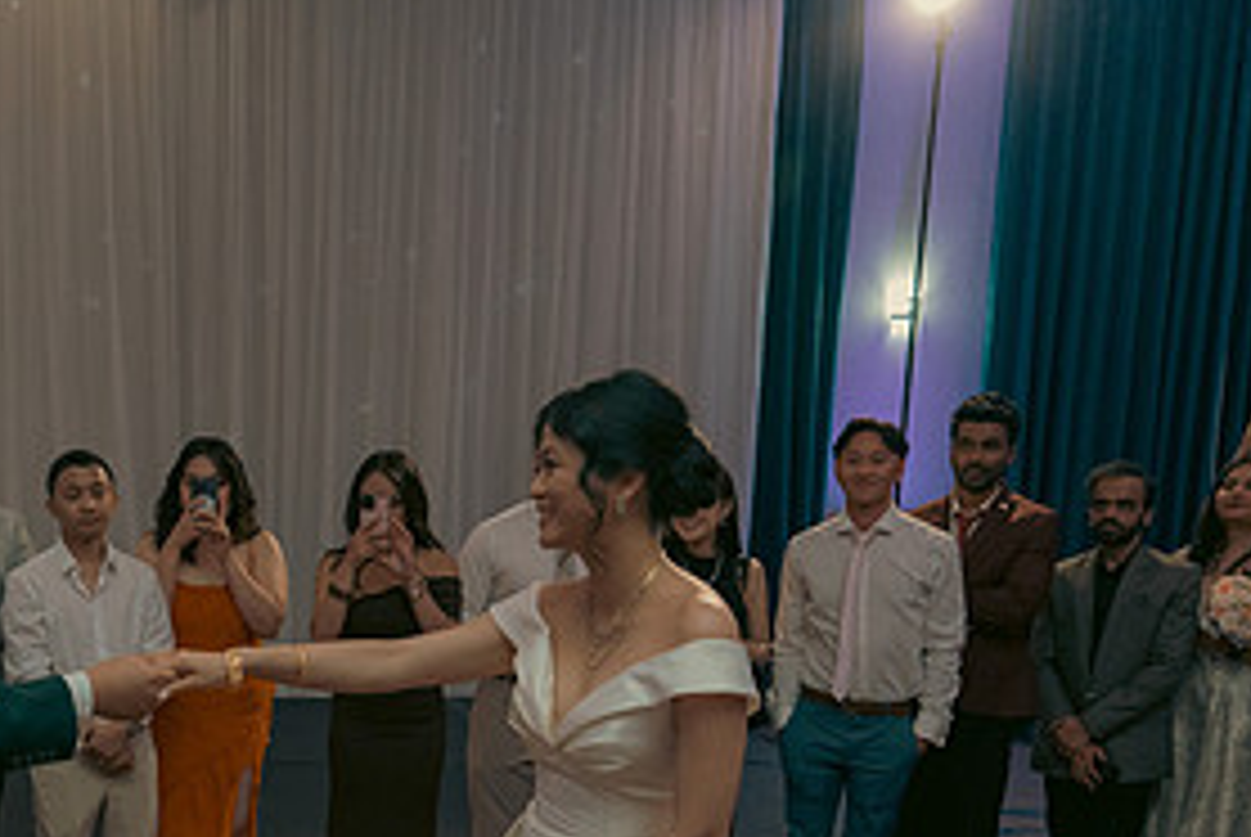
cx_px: 252
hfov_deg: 38.1
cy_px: 826
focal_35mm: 50
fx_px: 1739
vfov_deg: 25.8
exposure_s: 1/160
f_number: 3.5
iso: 2500
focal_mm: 24
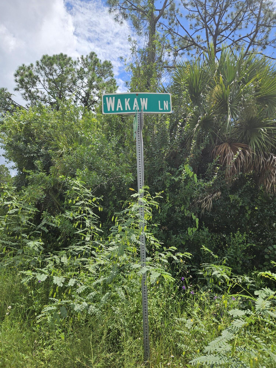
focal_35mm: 23
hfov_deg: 58.9
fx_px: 245
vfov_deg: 73.9
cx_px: 138
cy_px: 184
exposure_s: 1/2054
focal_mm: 5.4
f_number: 1.8
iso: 25
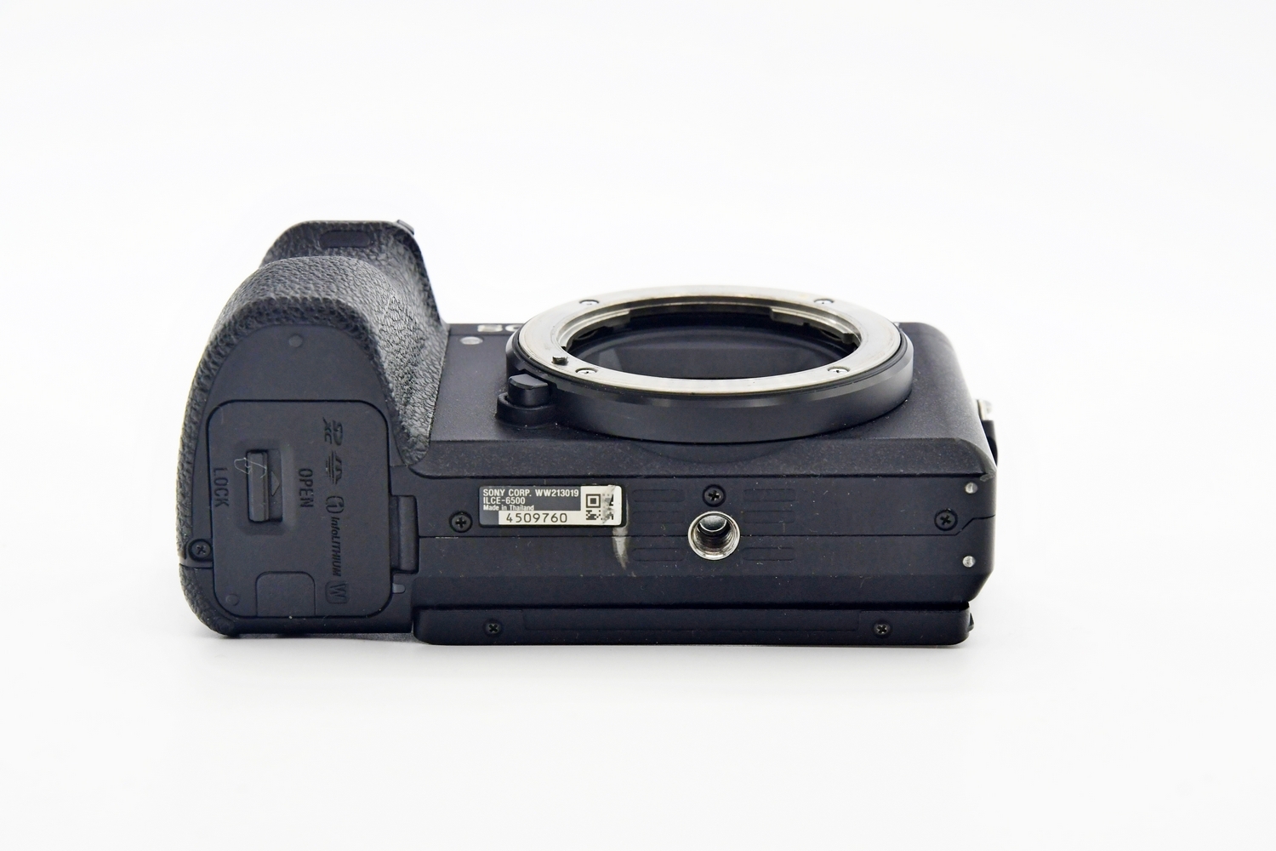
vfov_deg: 14.1
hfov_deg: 21.0
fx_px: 3438
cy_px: 426
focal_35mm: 97
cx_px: 638
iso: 1250
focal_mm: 65
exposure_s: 1/200
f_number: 9
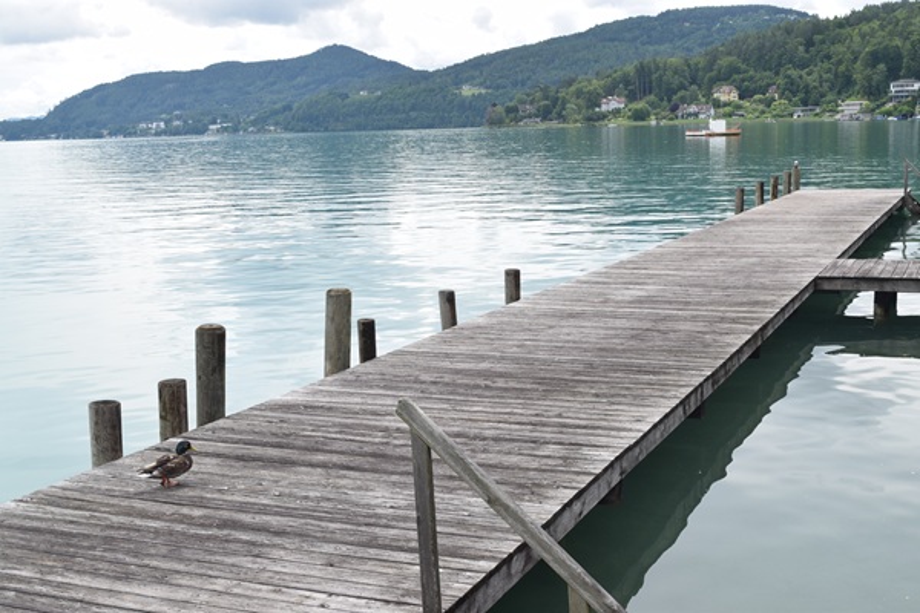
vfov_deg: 28.1
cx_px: 460
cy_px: 306
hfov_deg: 41.1
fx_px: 1227
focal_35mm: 48
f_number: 10
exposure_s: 1/125
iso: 100
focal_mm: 32
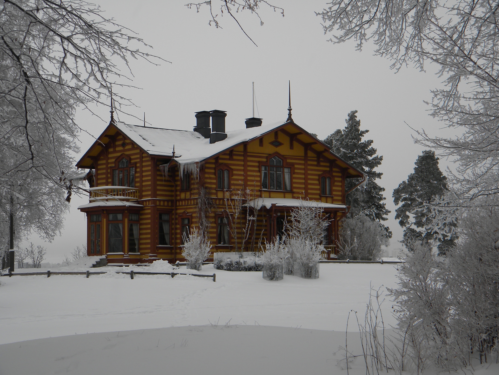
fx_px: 966
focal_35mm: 67
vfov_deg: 21.9
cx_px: 250
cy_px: 188
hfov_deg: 29.0
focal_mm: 12.2
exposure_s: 1/157
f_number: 4.3
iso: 80
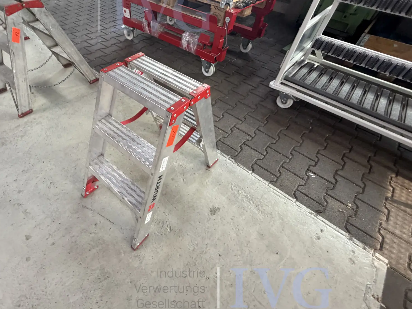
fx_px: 214
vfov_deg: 71.6
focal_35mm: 18
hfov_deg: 87.1
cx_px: 173
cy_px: 150
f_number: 2.2
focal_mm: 2.22
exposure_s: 1/105
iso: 320
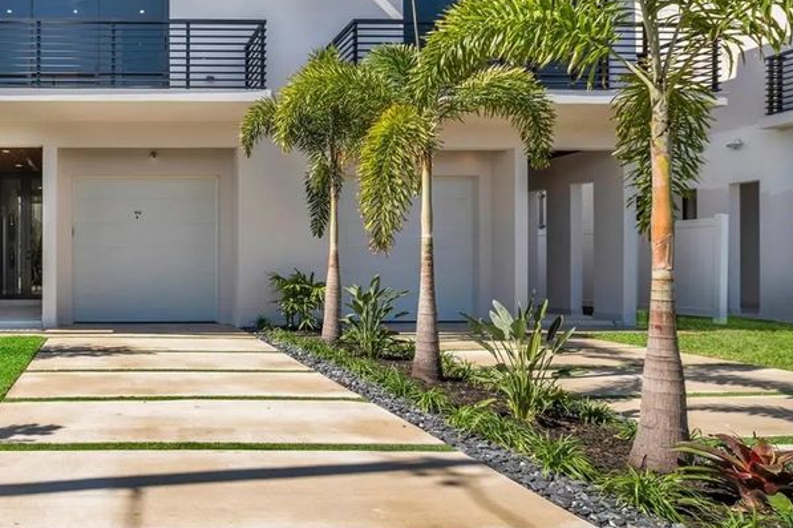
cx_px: 126
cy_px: 227
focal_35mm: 24
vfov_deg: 52.9
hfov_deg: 65.1
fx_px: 528
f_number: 8
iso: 200
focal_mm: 14
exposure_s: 1/500
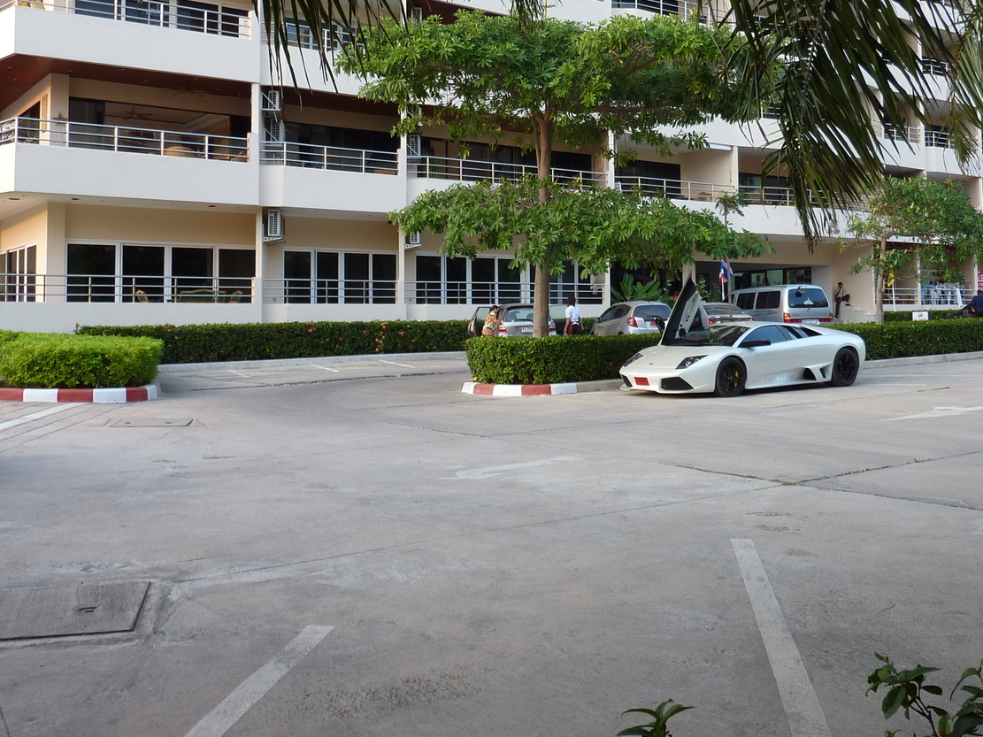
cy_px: 263
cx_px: 511
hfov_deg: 51.3
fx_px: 1022
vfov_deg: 39.3
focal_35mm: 36
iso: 80
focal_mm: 4.1
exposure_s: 1/50
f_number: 3.3
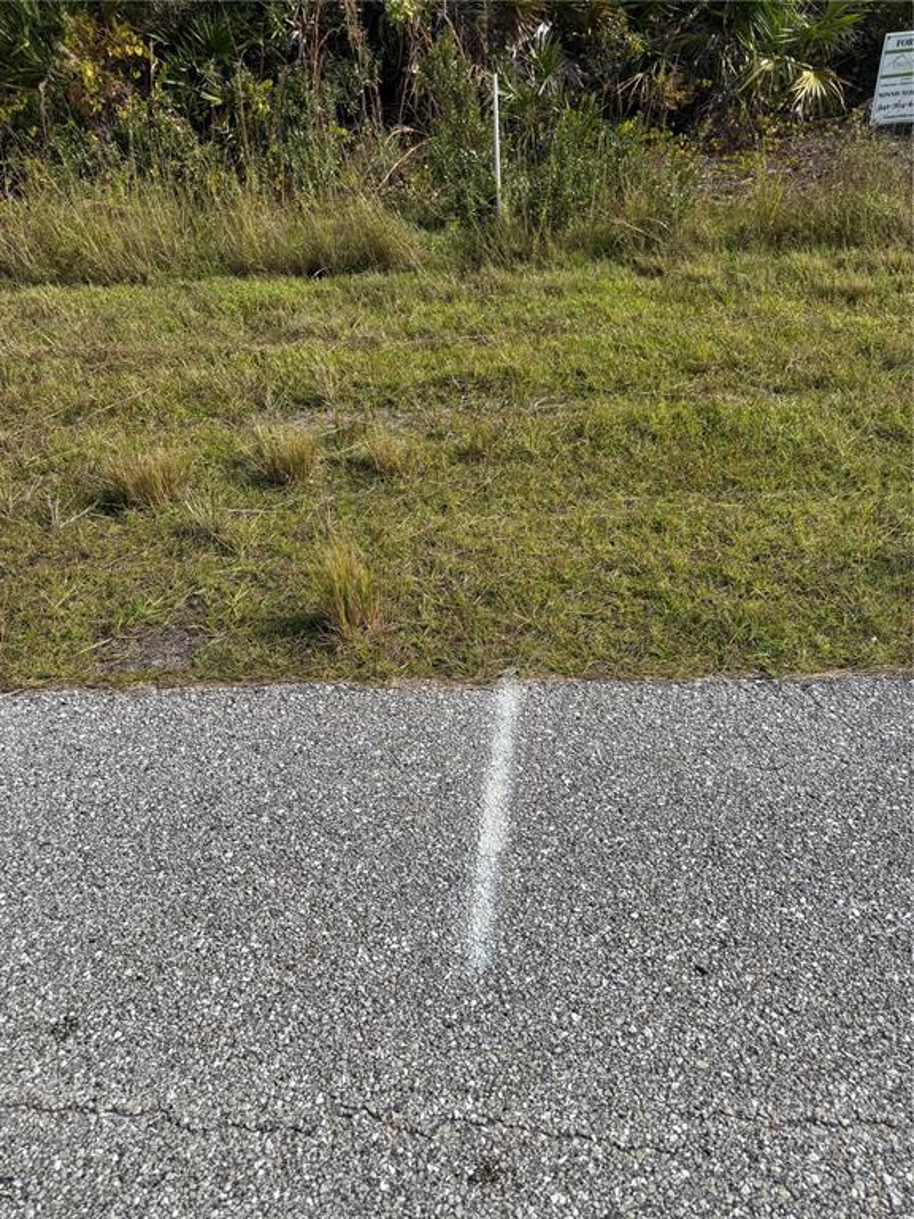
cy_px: 610
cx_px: 457
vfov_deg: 71.6
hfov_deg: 56.8
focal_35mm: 24
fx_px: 845
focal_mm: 6.76
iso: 80
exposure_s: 1/4405
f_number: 1.78
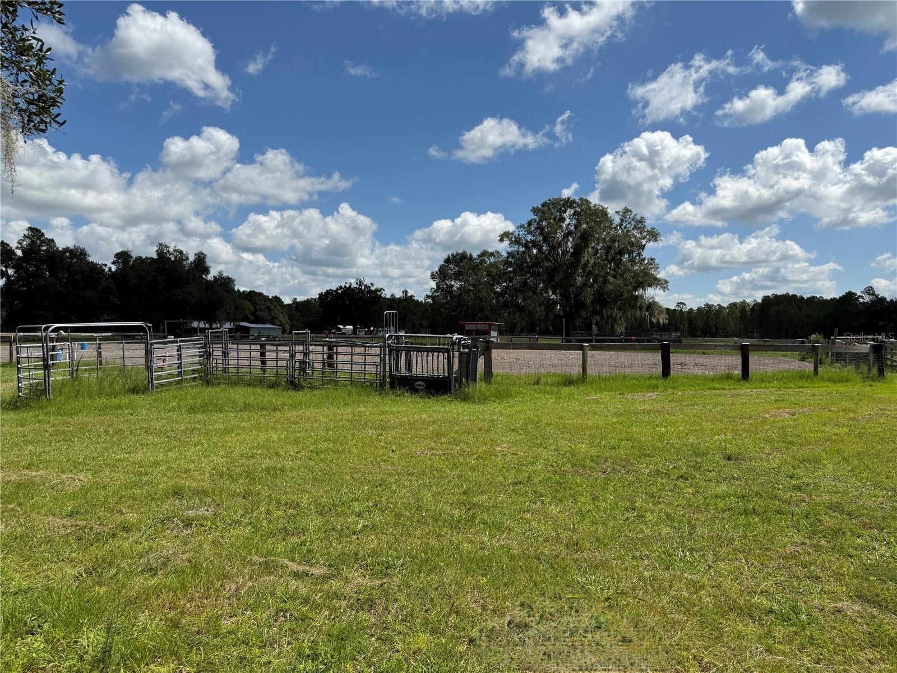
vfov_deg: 56.8
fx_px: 622
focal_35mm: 24
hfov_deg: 71.6
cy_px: 336
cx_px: 448
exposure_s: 1/6711
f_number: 1.78
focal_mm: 6.76
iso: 80
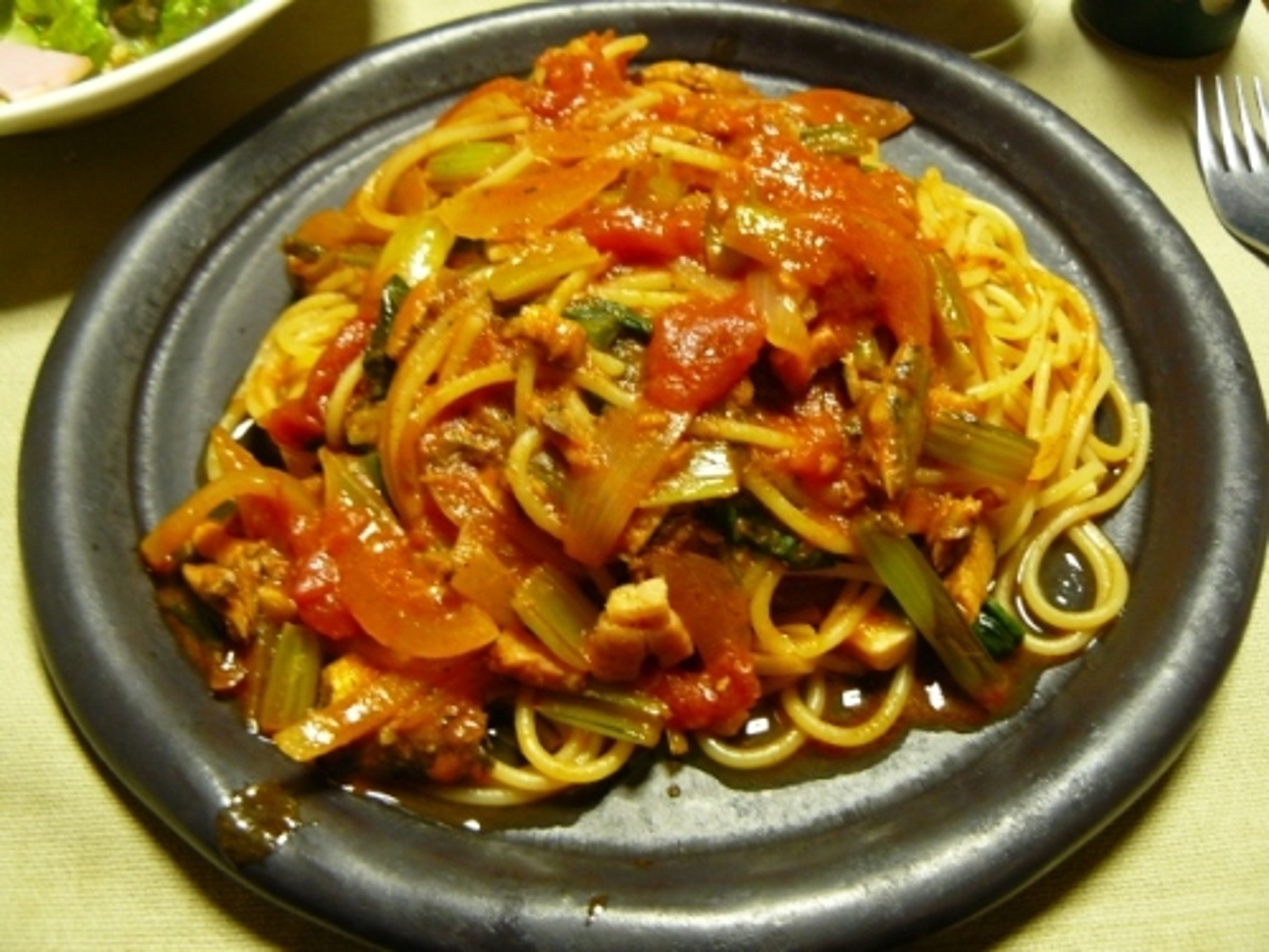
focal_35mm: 36
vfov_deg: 39.7
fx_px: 1320
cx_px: 634
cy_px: 476
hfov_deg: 51.4
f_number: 2.8
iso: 200
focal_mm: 6
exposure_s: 1/5
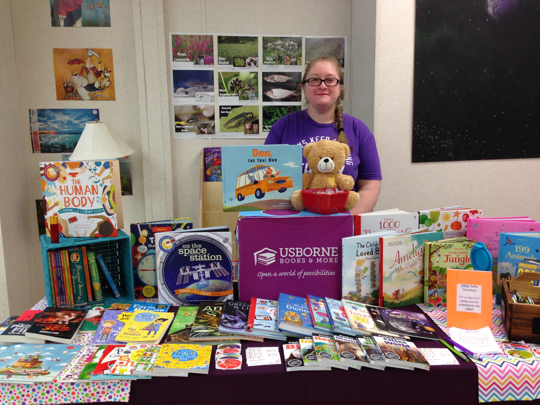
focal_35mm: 33
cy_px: 202
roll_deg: +0.4
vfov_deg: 42.9
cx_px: 270
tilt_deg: -10.9
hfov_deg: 55.4
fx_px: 515
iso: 50
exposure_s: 1/30
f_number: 2.4
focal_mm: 4.12
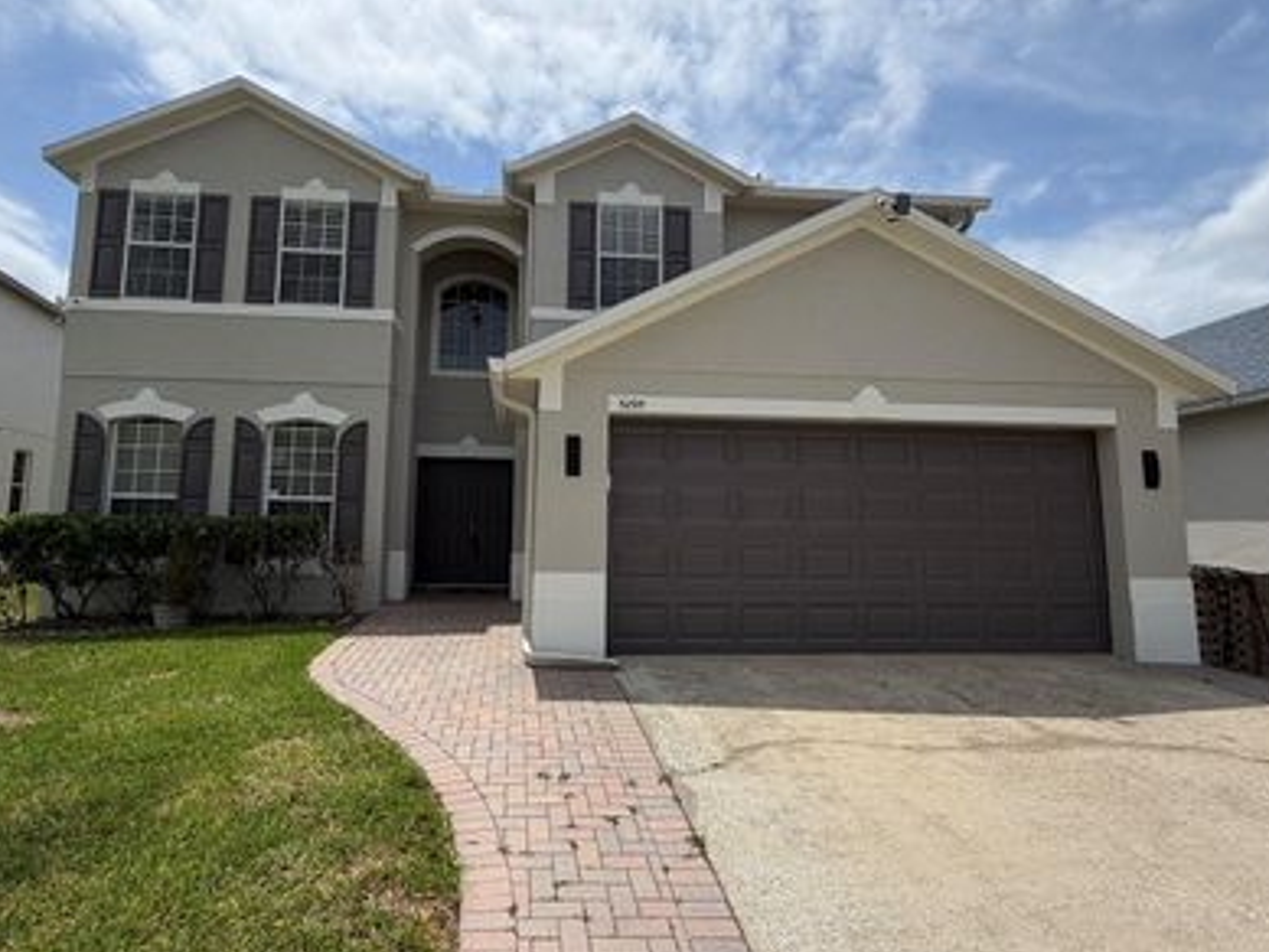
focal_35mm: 18
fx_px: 660
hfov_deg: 87.4
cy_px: 445
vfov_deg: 71.5
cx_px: 568
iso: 20
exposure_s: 1/1399
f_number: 2.2
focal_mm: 2.22
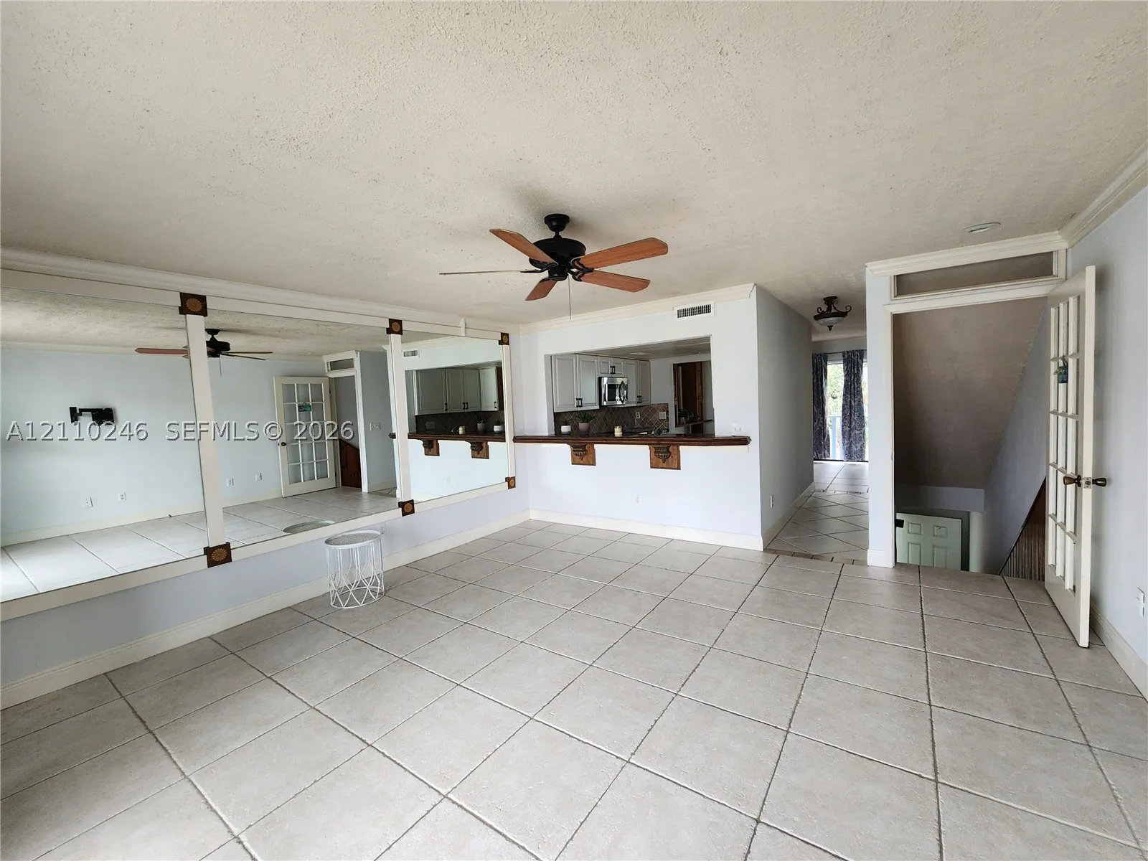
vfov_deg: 89.9
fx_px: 431
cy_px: 430
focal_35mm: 13
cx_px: 574
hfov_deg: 106.2
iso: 125
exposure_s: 1/60
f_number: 2.2
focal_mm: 2.2
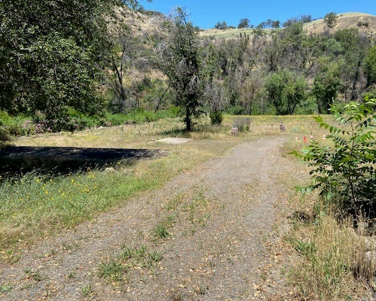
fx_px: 312
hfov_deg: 62.1
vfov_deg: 51.5
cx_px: 202
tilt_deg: -9.6
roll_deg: -0.6
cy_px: 154
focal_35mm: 28
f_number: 1.8
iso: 32
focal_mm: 4.25
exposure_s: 1/1898
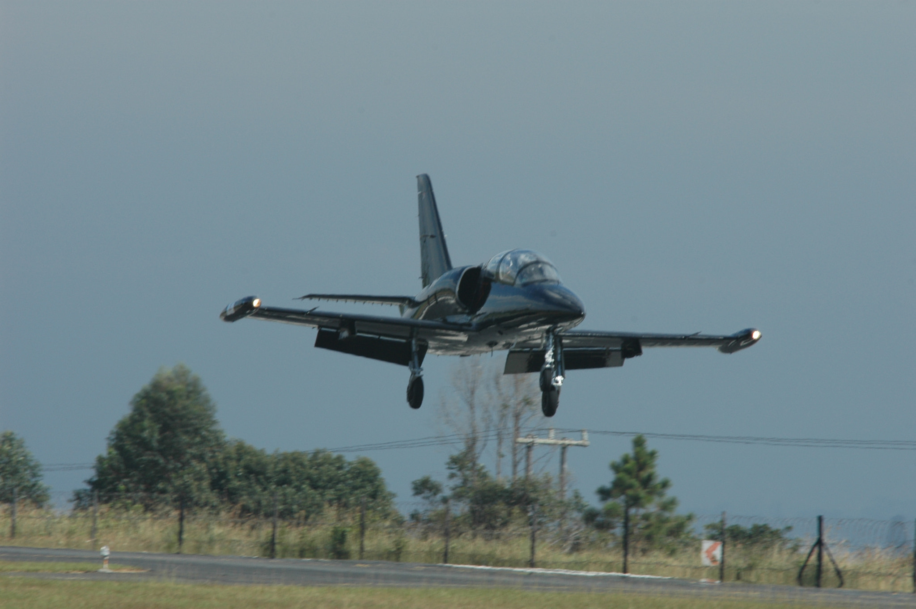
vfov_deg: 2.3
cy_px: 304
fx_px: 15254
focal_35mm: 600
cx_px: 458
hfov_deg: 3.4
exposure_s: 1/250
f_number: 11
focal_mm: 400
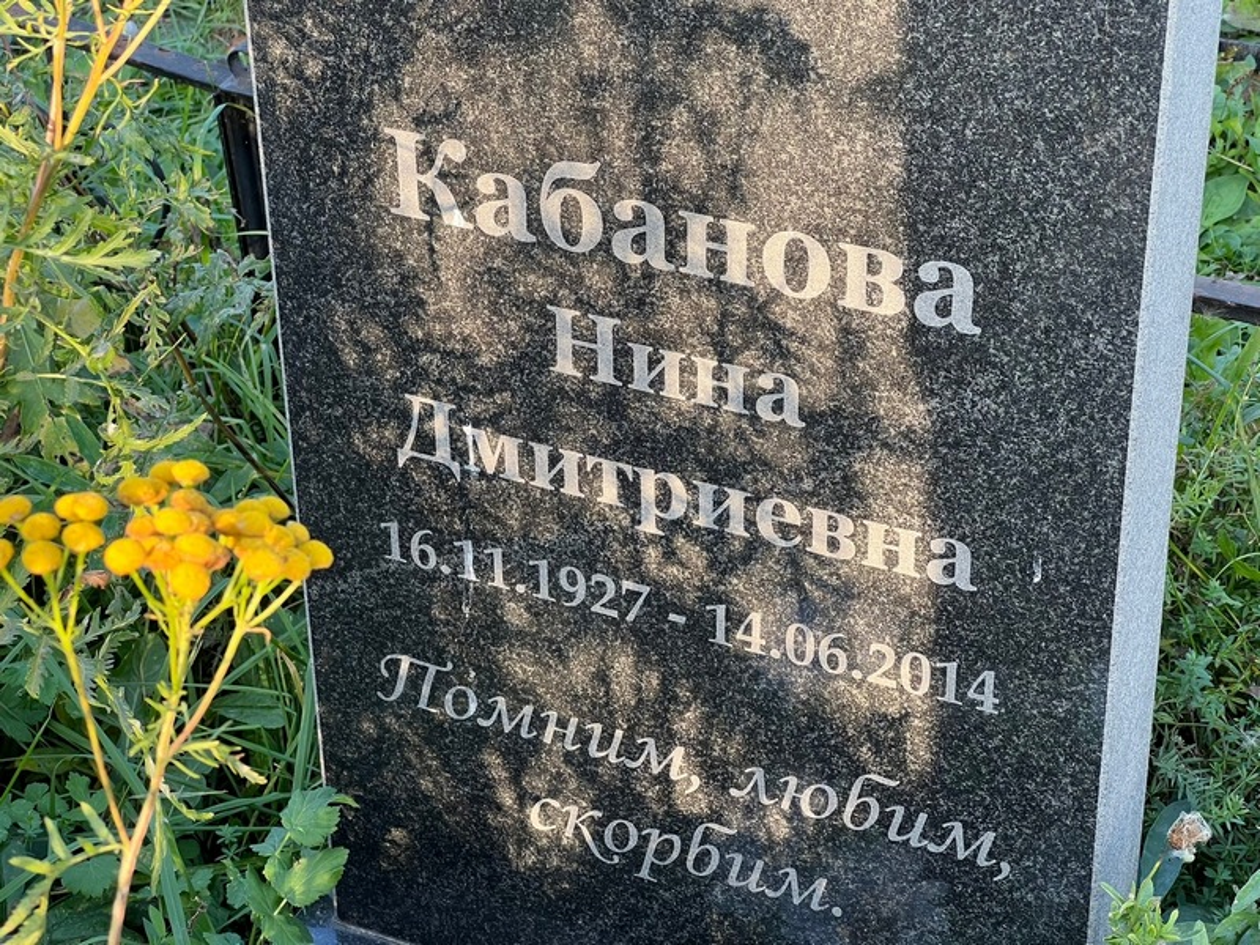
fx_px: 2803
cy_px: 472
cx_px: 630
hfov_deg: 25.3
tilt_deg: -34.0
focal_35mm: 77
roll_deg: +1.7
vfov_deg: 19.1
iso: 100
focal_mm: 9
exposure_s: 1/99
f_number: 2.8
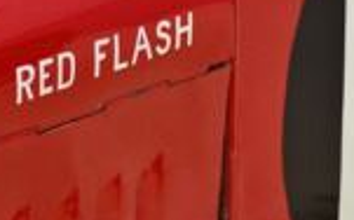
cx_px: 155
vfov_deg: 3.6
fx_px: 3498
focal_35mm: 363
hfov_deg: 5.8
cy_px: 163
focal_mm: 56
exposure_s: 1/20
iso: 800
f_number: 4.8
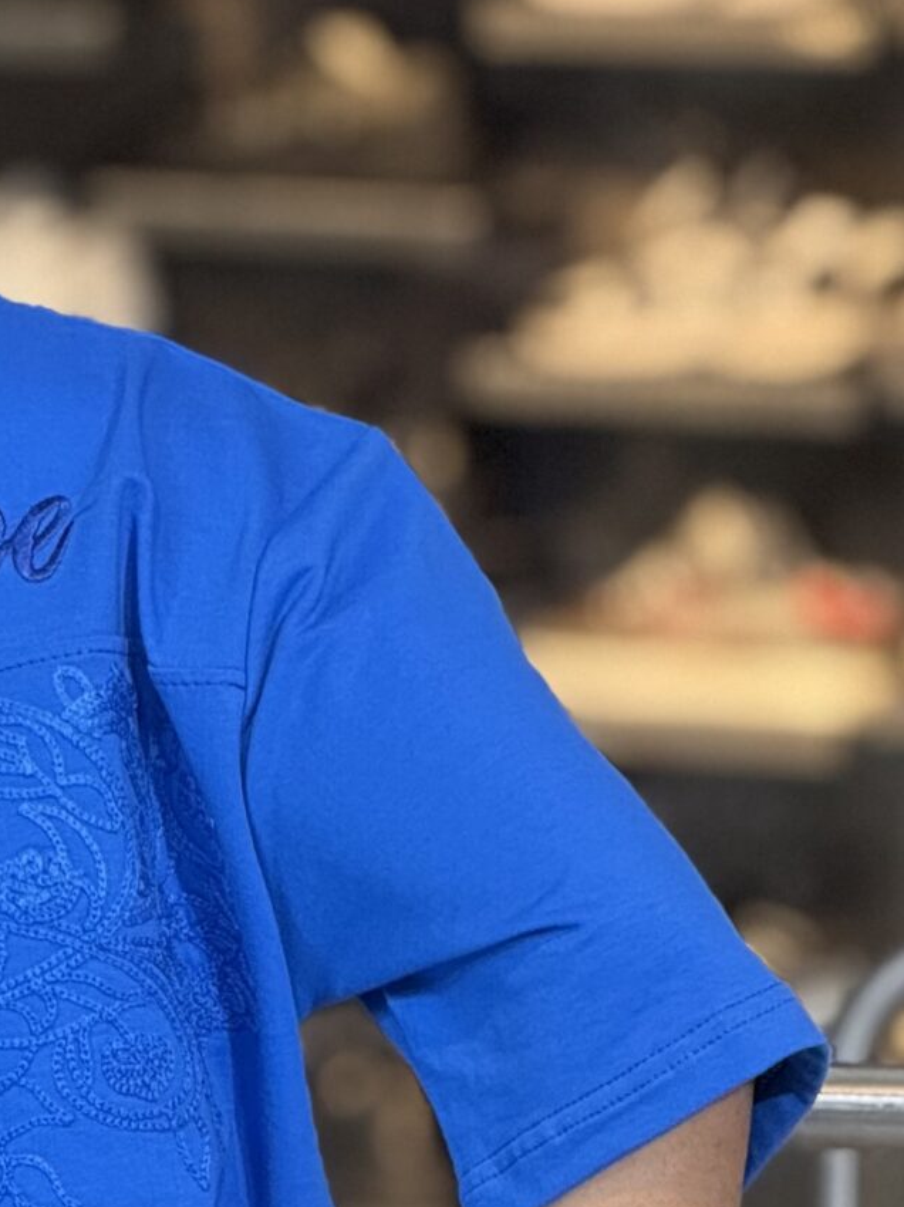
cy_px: 1079
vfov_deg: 5.5
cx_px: -188
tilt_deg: -3.3
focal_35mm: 362
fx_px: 12614
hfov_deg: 4.1
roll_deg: -2.2
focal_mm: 15.66
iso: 400
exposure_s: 1/100
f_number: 2.8
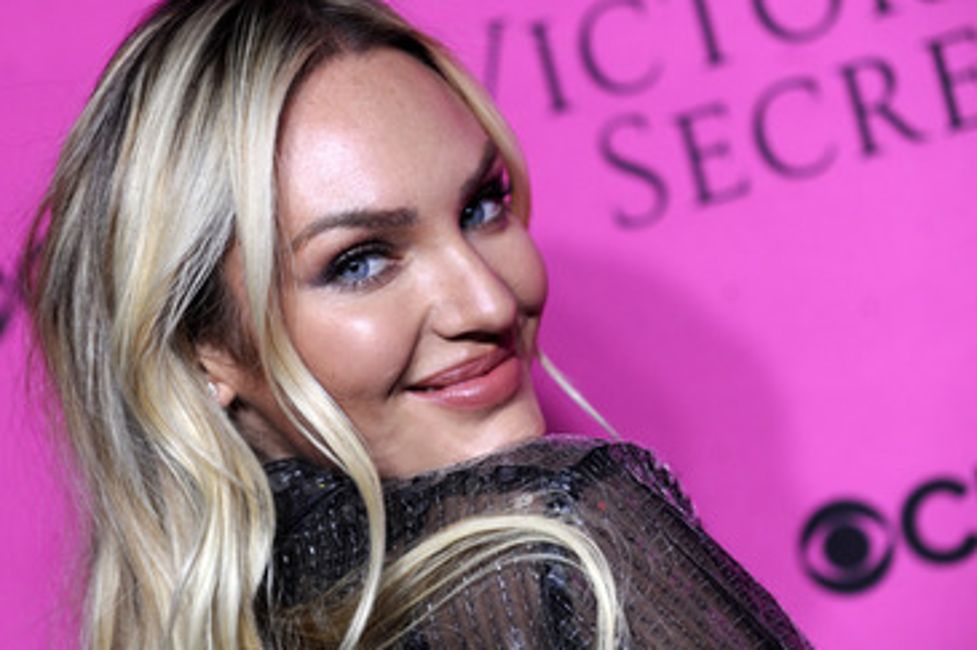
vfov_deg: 9.9
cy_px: 334
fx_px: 3743
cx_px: 399
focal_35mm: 138
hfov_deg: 14.9
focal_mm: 112
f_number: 4.5
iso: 1600
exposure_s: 1/400
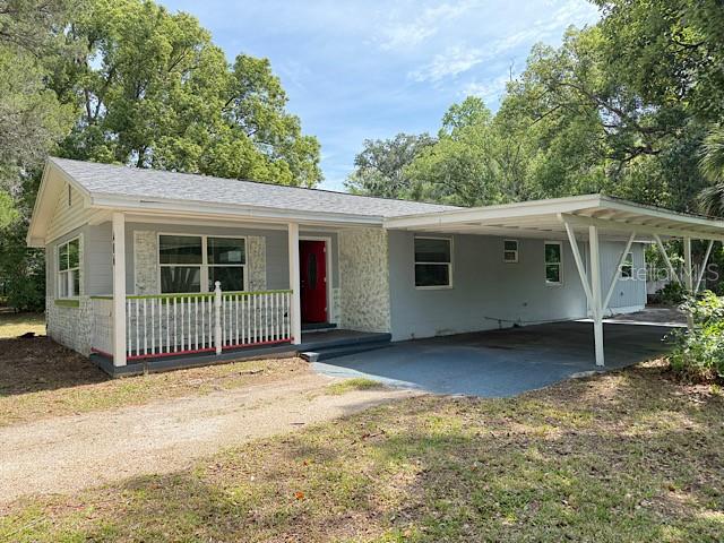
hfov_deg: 71.6
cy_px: 272
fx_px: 502
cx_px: 362
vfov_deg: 56.8
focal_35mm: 24
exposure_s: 1/742
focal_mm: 6.76
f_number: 1.78
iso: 100
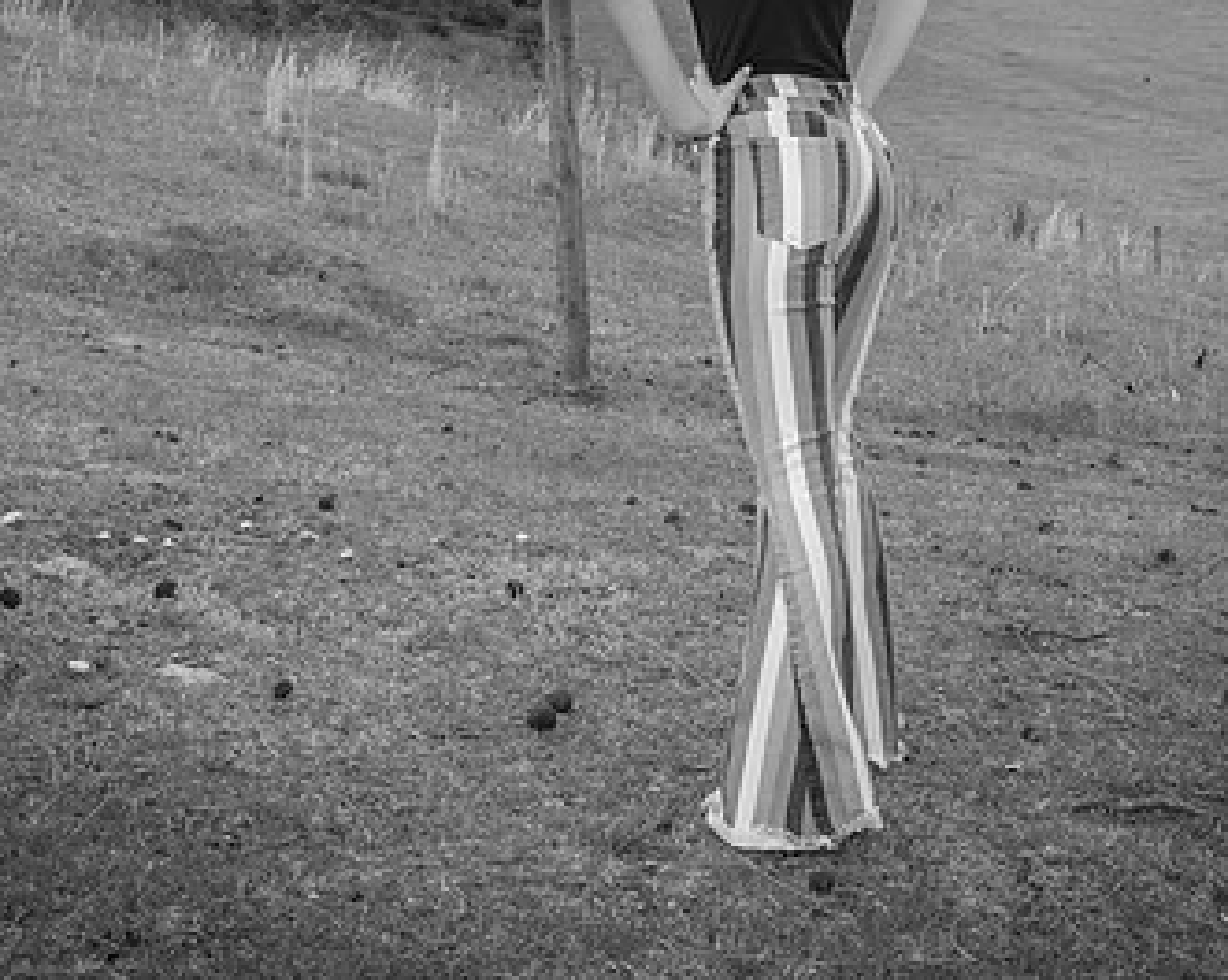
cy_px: 197
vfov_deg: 21.8
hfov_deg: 27.3
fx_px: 2505
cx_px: 863
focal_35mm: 69
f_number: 6.7
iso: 140
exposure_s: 1/180
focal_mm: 24
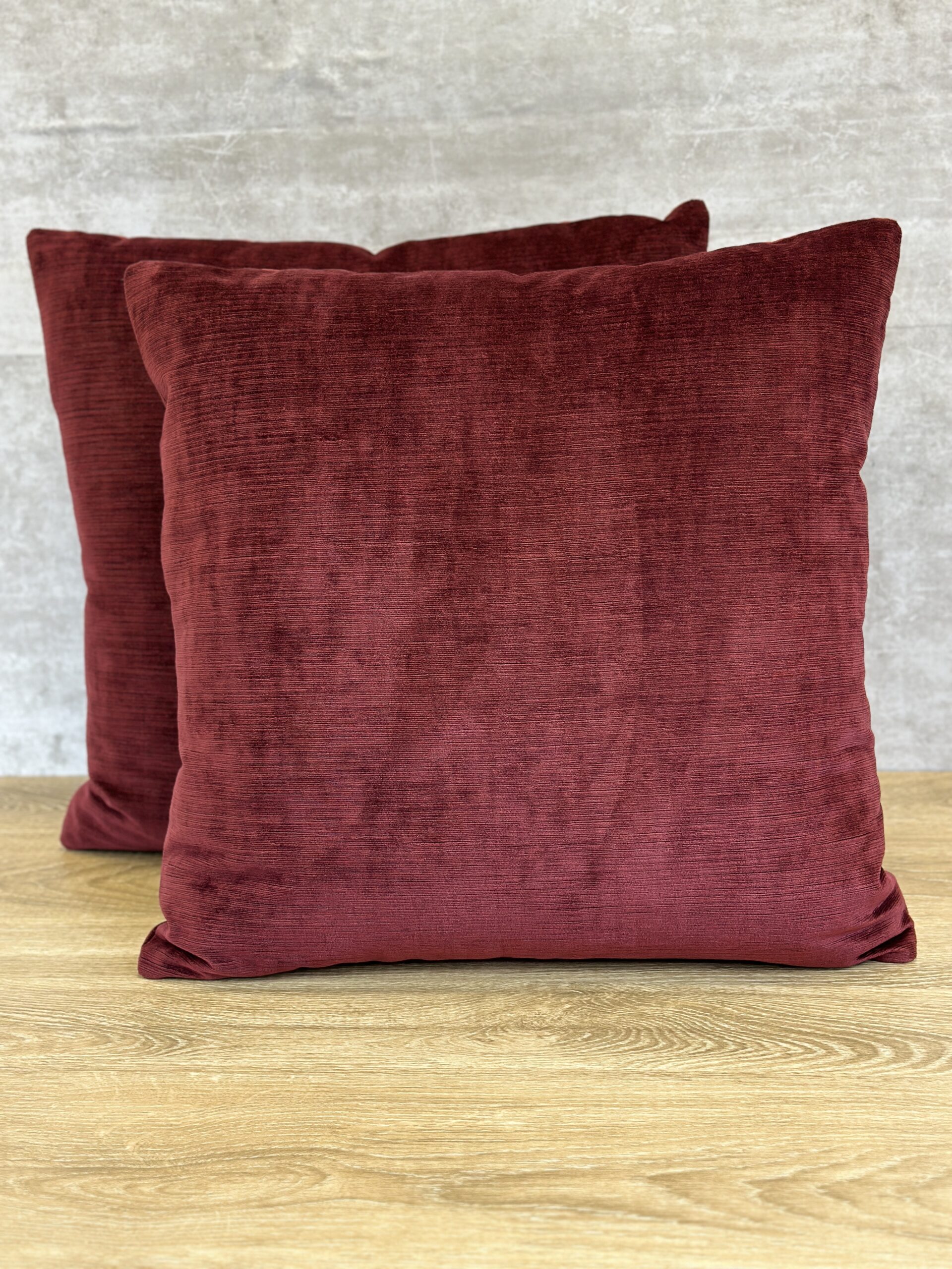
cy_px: 634
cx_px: 476
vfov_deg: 39.7
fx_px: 1760
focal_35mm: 48
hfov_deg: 30.3
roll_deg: +2.9
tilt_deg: -16.6
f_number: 1.78
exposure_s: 1/60
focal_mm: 6.86
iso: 100
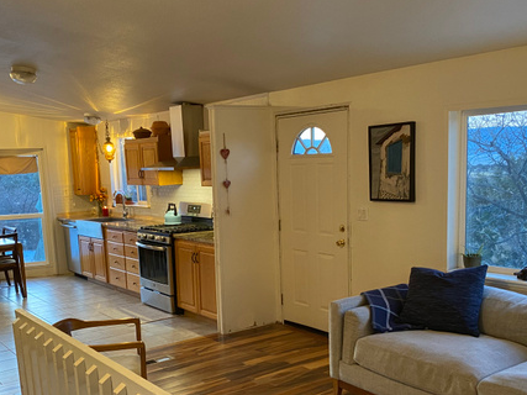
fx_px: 594
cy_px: 269
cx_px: 232
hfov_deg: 47.8
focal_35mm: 39
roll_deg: +2.4
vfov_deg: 36.4
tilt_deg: -11.4
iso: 400
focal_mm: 4.25
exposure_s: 1/60
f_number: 1.8
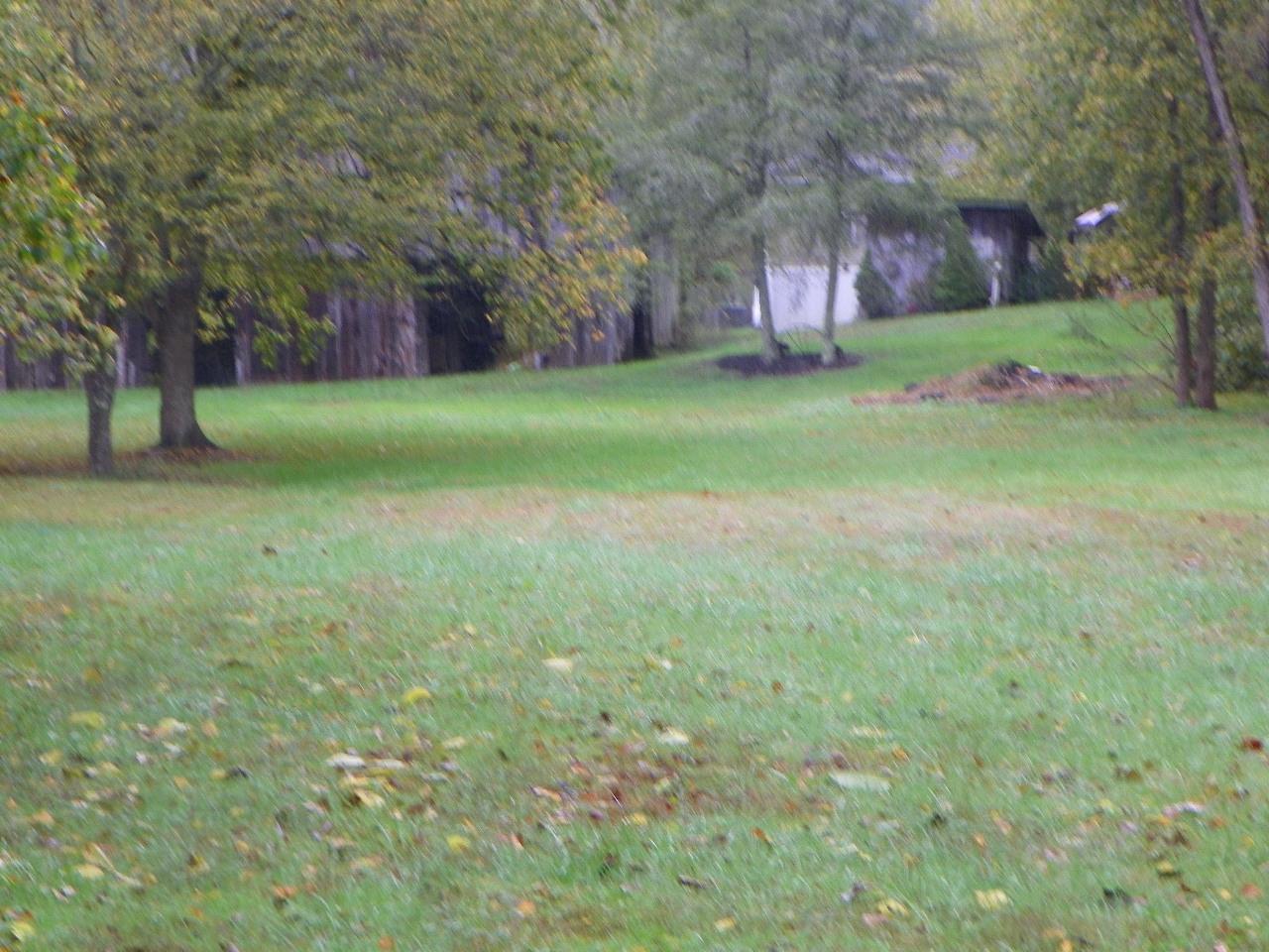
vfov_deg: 12.0
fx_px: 4509
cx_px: 634
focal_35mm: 123
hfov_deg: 16.0
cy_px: 476
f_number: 4
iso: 80
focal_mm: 21.9
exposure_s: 1/50
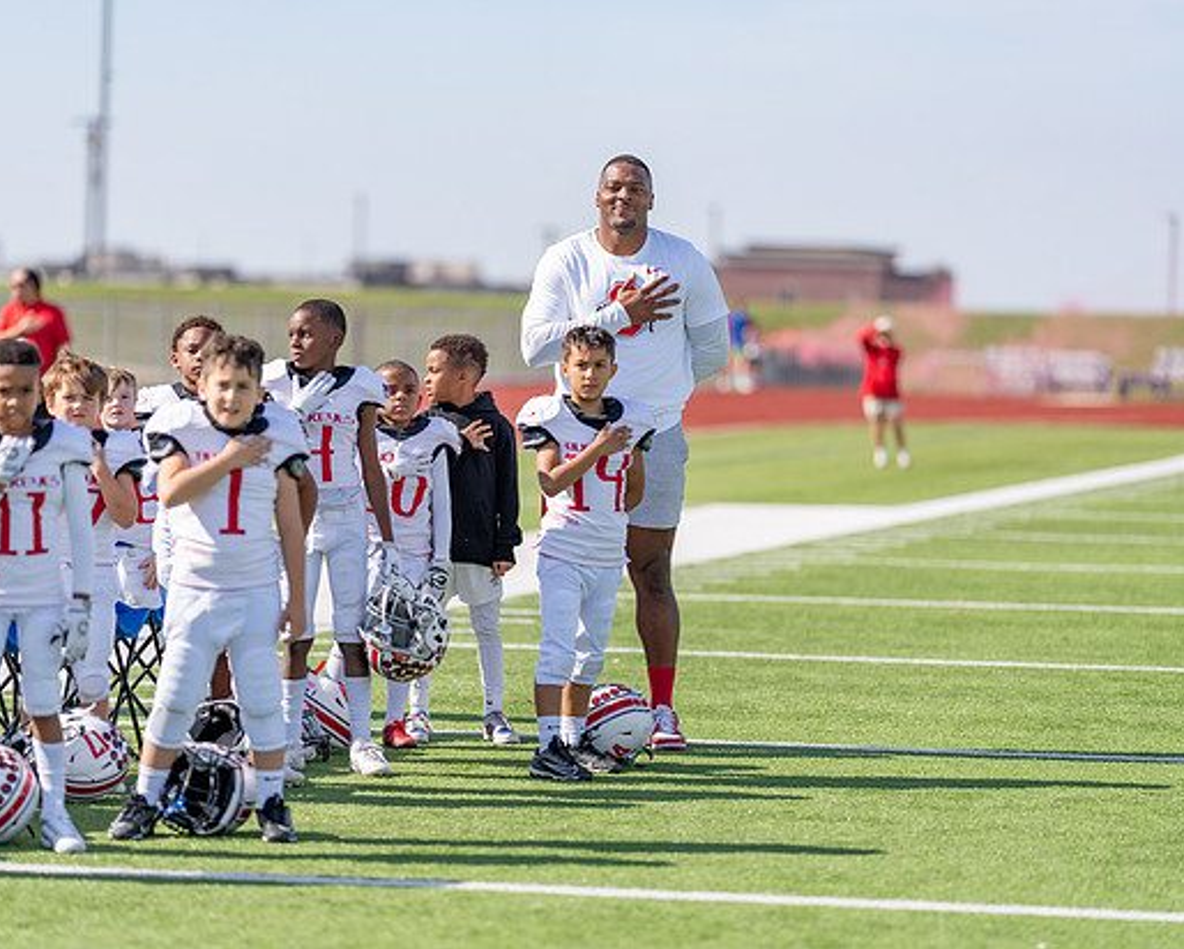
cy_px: 474
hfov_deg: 12.6
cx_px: 548
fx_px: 5365
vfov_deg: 10.1
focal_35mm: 153
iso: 100
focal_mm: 135
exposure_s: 1/4000
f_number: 1.8
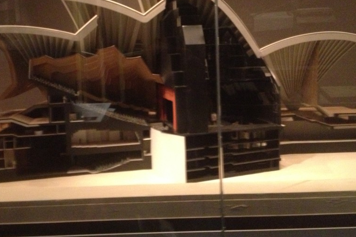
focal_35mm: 49
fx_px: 484
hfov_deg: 40.3
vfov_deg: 27.4
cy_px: 90
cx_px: 152
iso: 800
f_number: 2.4
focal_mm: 4.28
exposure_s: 1/15
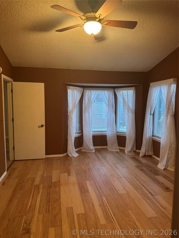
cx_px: 90
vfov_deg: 71.6
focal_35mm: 24
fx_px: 165
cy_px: 119
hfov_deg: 56.8
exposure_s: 1/60
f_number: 1.78
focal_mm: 6.86
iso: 800
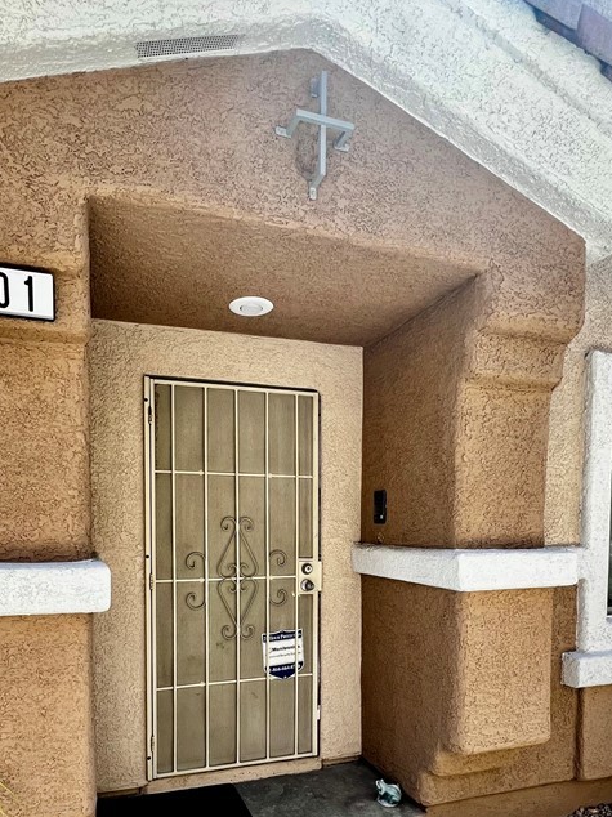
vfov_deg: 76.2
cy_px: 552
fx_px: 495
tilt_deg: -2.6
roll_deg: -0.1
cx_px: 240
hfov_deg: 62.7
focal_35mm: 21
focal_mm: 1.57
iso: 32
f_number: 1.8
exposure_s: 1/282
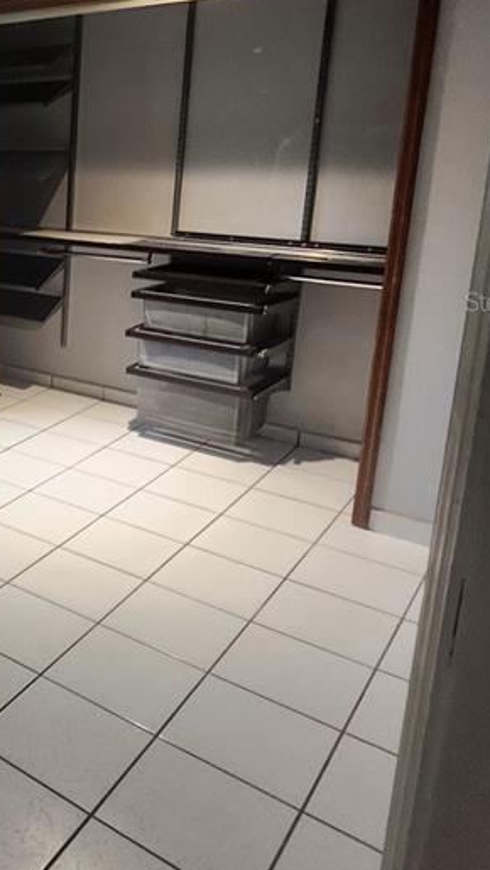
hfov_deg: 28.2
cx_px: -176
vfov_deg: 58.3
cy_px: 301
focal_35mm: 33
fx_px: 762
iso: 500
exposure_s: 1/30
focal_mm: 1.74
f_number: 2.2
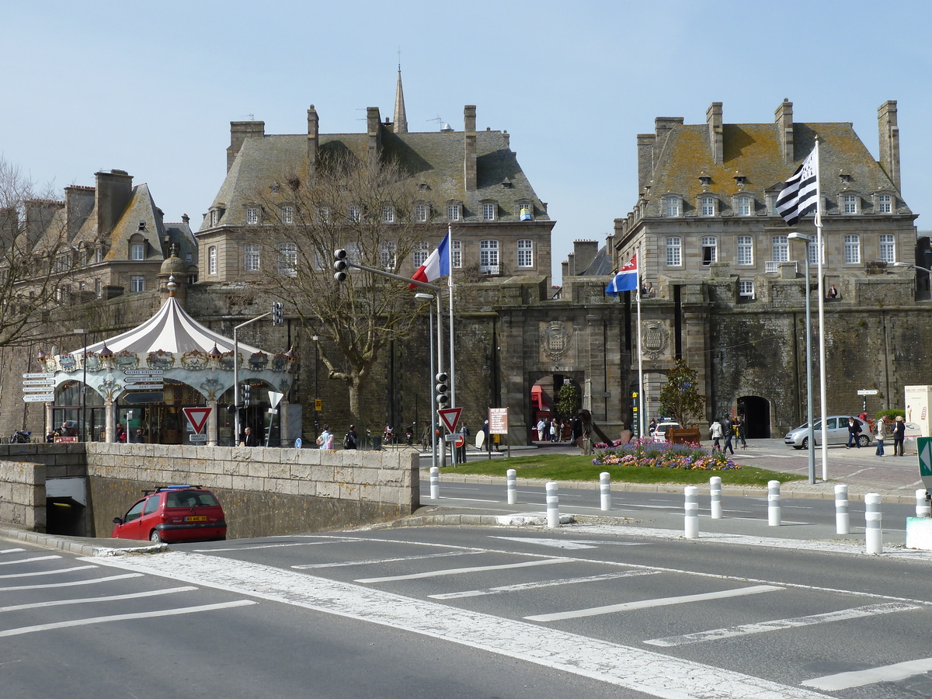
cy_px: 350
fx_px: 1292
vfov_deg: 30.3
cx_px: 466
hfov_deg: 39.7
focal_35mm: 48
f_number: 5
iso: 80
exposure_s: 1/400
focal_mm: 7.9
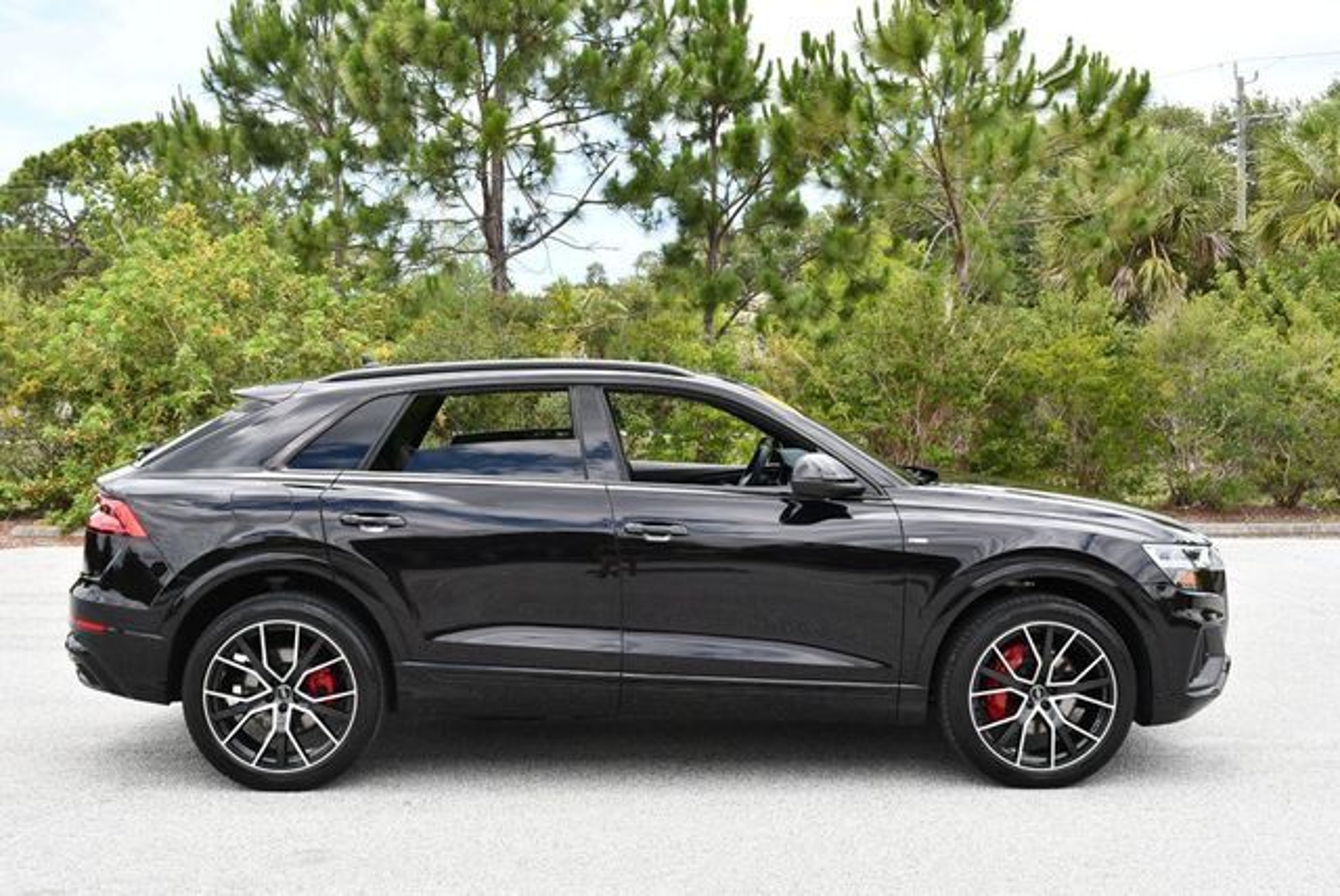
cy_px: 448
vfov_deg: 30.6
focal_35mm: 44
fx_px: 1639
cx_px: 670
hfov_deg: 44.5
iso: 200
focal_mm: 22
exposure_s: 1/250
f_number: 7.1
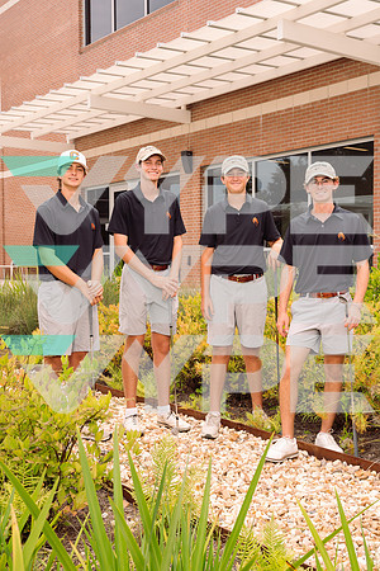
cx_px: 190
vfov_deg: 44.5
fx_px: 697
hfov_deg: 30.5
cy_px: 286
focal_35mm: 44
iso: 100
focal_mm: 44
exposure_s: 1/200
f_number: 8
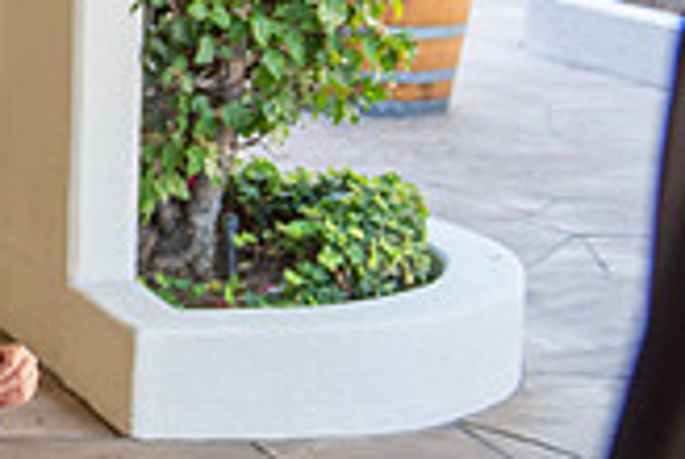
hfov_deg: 13.8
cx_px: -510
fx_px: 2554
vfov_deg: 10.2
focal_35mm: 134
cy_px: 77
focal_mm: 38
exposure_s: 1/160
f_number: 3.2
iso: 200
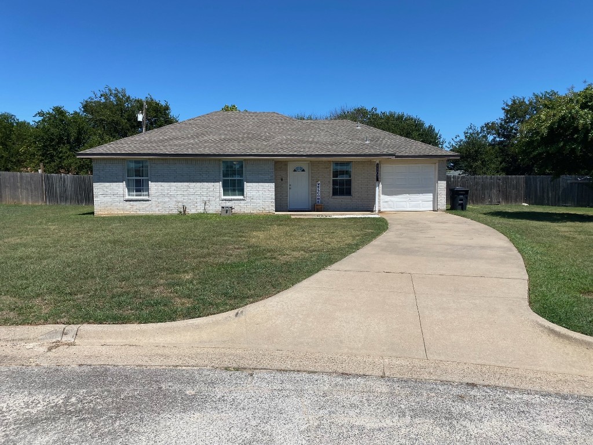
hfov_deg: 67.3
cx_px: 296
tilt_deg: -5.6
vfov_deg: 53.1
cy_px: 222
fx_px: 445
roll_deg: +0.3
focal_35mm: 26
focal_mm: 4.25
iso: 32
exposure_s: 1/3984
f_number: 1.8
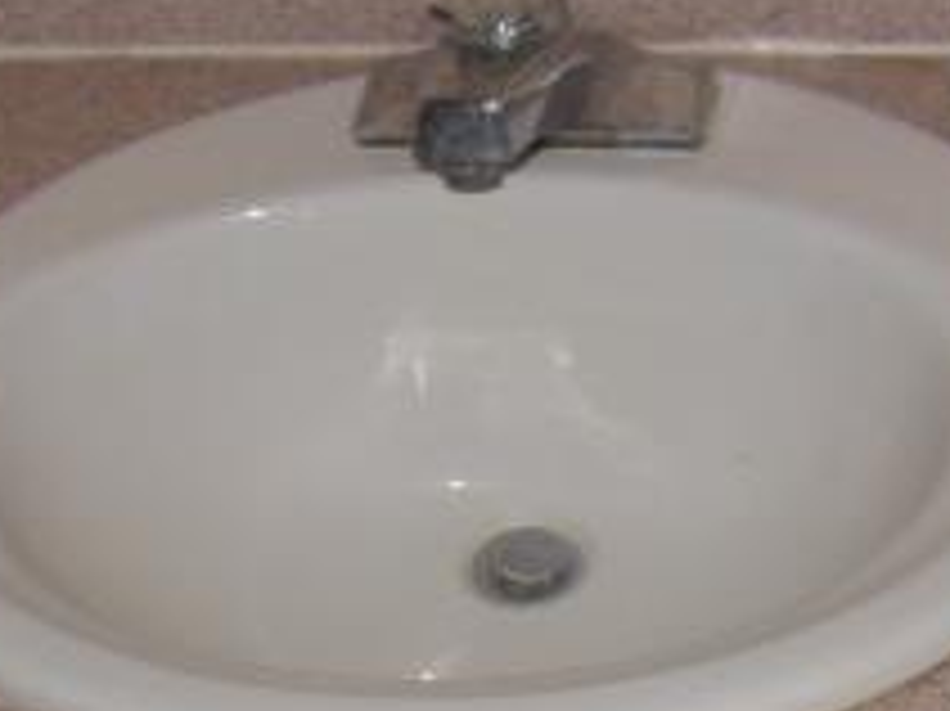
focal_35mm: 88
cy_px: 734
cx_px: 509
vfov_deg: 16.4
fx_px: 2414
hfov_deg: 22.3
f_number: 3.7
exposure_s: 1/25
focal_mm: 5.2
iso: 125
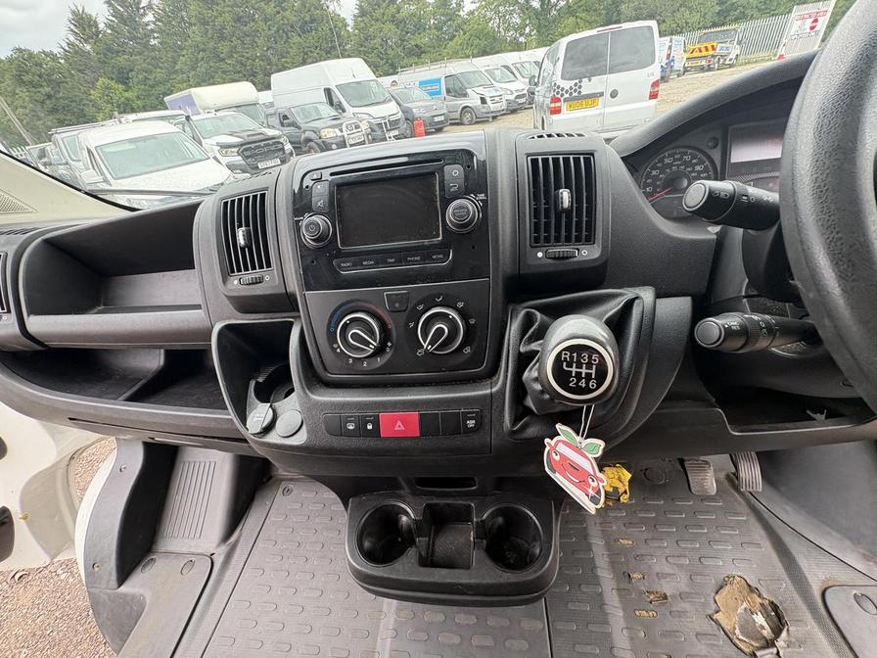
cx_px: 438
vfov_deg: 85.7
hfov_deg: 102.1
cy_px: 329
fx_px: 355
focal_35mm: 14
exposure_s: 1/134
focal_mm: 2.22
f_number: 2.2
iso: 125
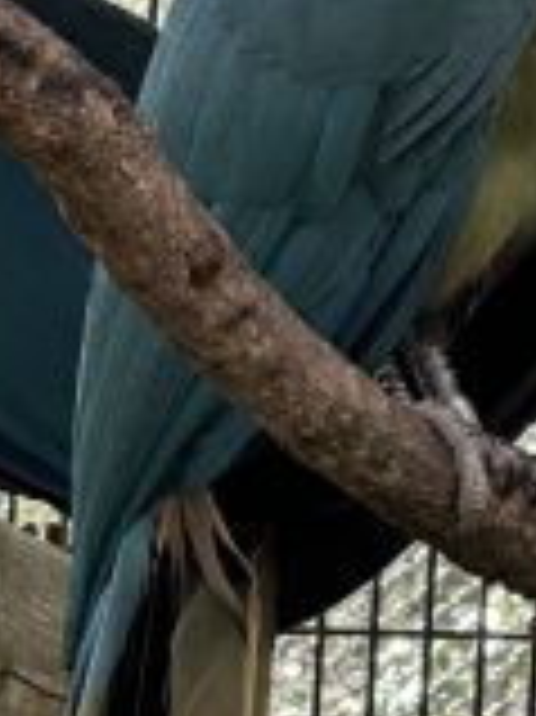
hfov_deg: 5.1
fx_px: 5995
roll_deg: -4.2
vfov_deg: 6.8
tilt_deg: +7.8
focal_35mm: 290
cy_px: 288
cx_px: 595
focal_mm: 9
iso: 125
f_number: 2.8
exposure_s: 1/99
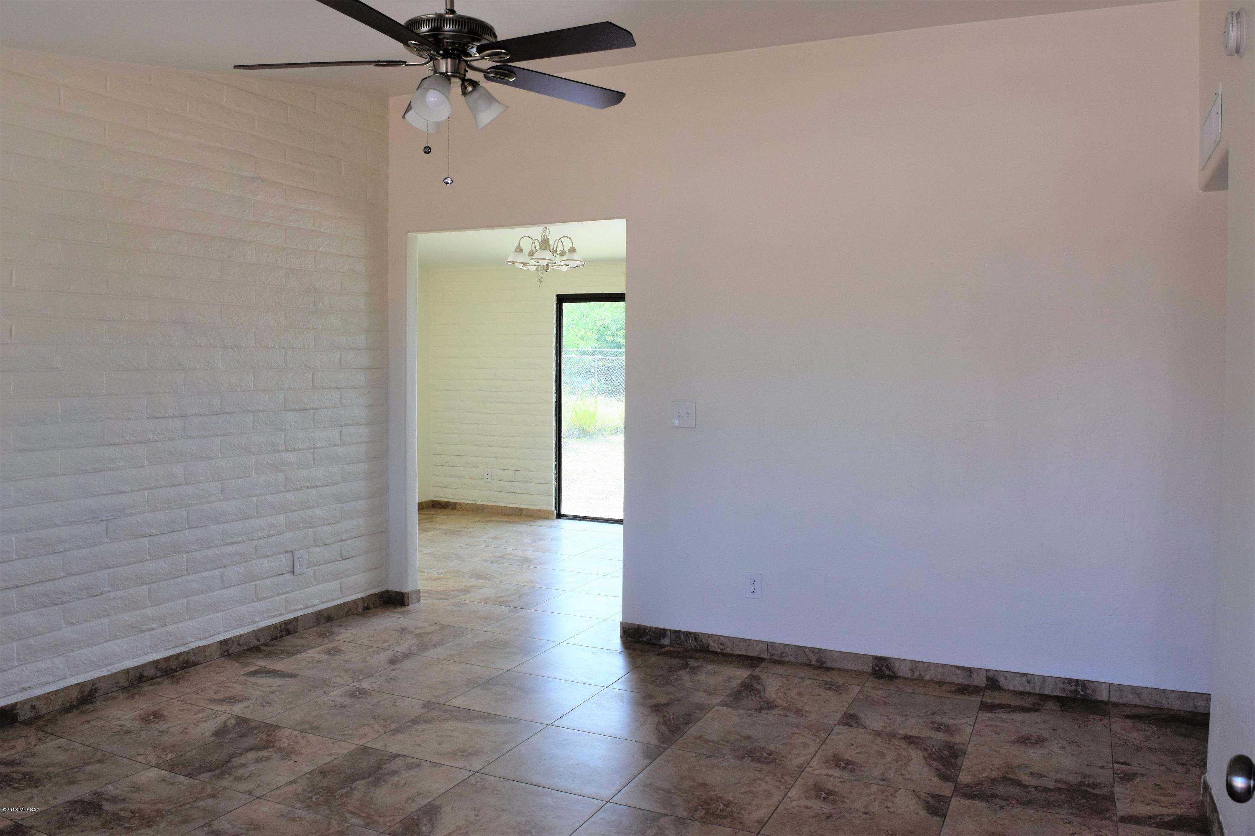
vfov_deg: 47.9
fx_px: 941
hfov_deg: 67.4
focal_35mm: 27
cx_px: 628
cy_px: 418
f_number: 9
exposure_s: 1/125
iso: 400
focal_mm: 18
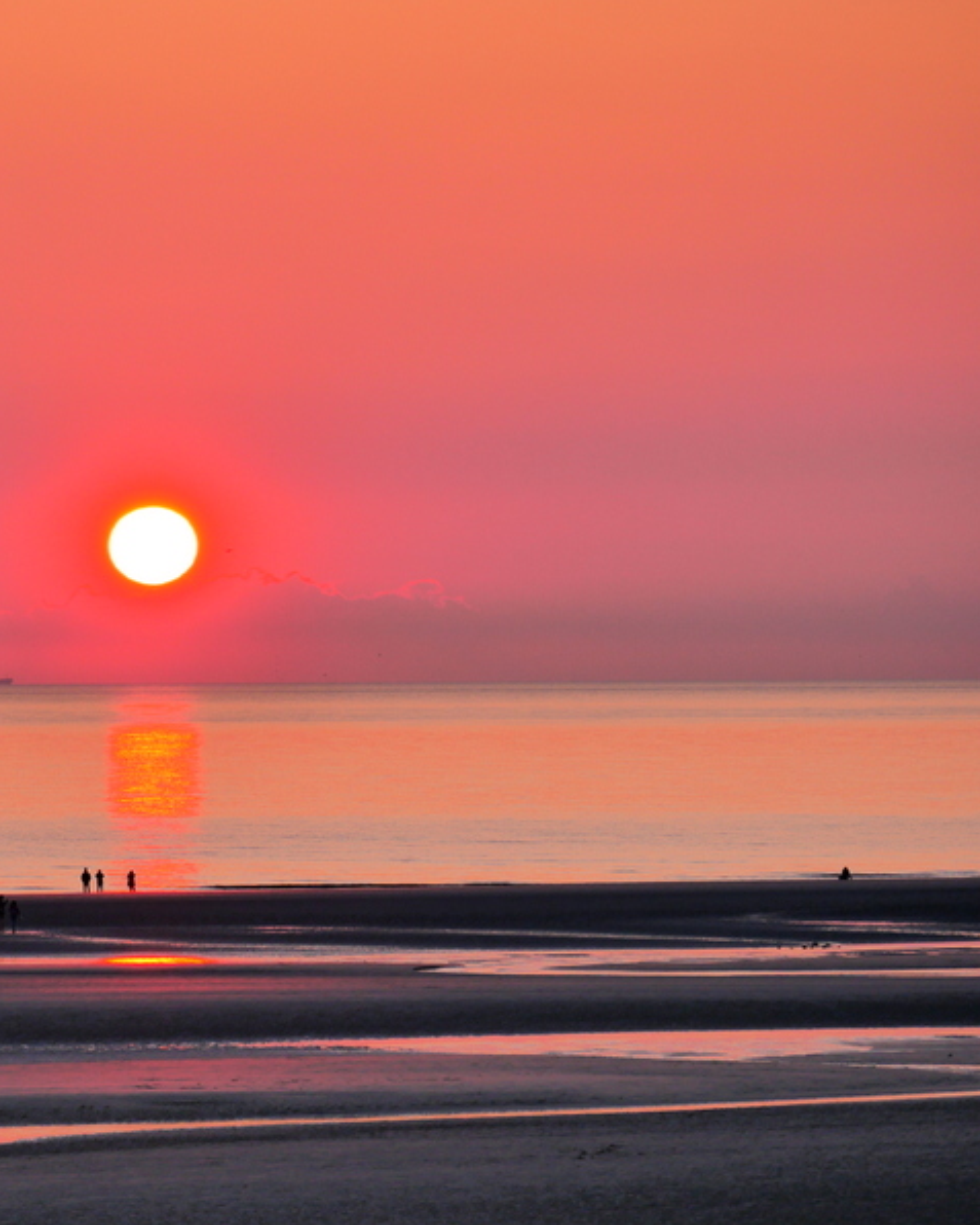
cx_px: 168
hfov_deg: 5.9
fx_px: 9496
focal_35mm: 262
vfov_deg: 7.4
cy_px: 610
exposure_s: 1/400
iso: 800
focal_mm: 100
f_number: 5.6
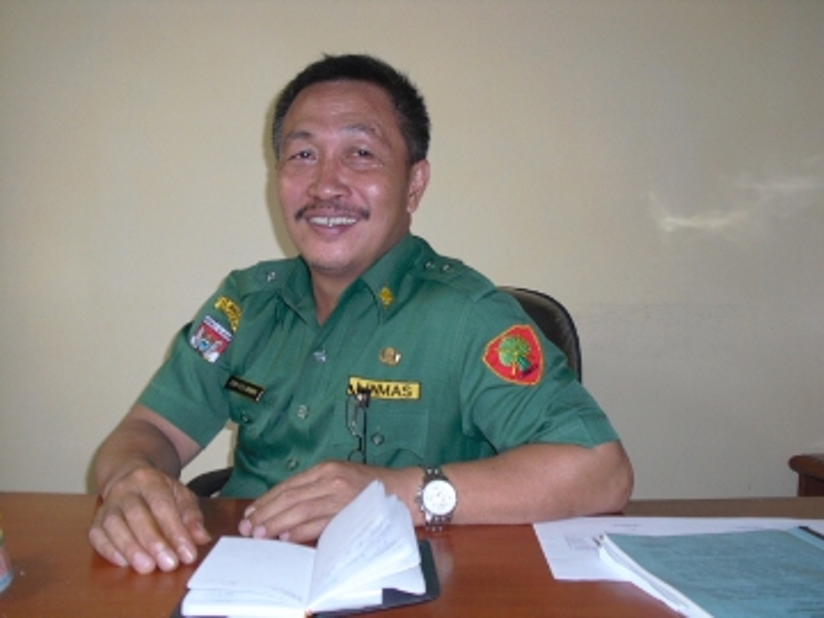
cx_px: 412
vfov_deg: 39.7
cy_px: 309
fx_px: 857
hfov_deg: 51.4
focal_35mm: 36
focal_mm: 6.3
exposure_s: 1/60
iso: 100
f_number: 3.1
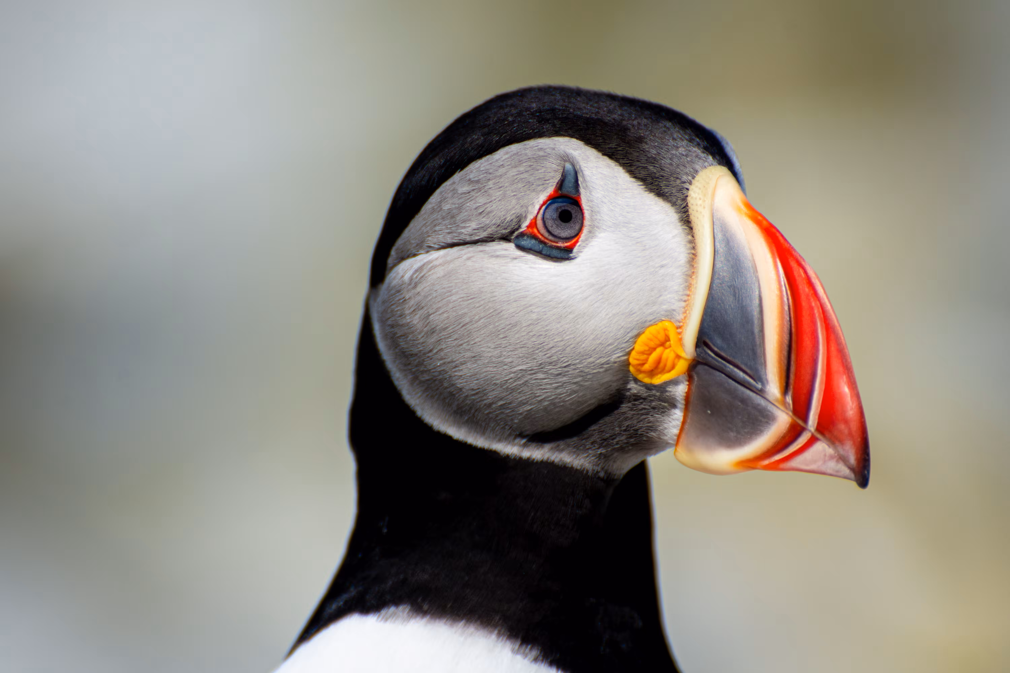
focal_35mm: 450
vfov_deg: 3.1
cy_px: 336
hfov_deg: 4.6
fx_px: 12624
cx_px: 505
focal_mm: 300
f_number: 5.6
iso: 200
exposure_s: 1/1600
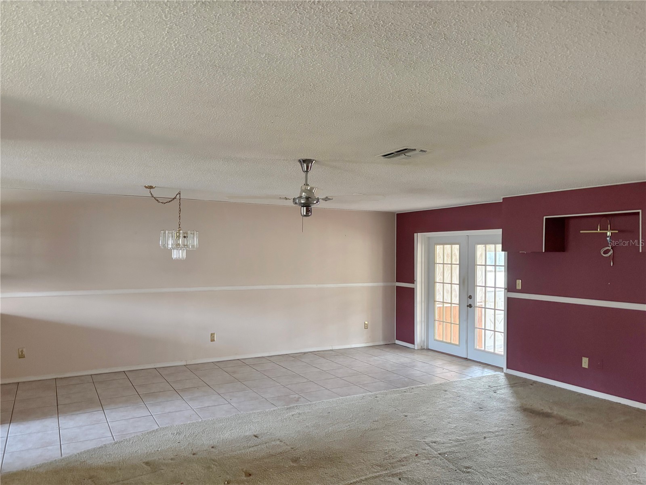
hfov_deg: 67.3
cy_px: 242
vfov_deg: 53.1
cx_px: 323
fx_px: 485
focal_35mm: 26
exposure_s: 1/40
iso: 640
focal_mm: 5.96
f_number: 1.6
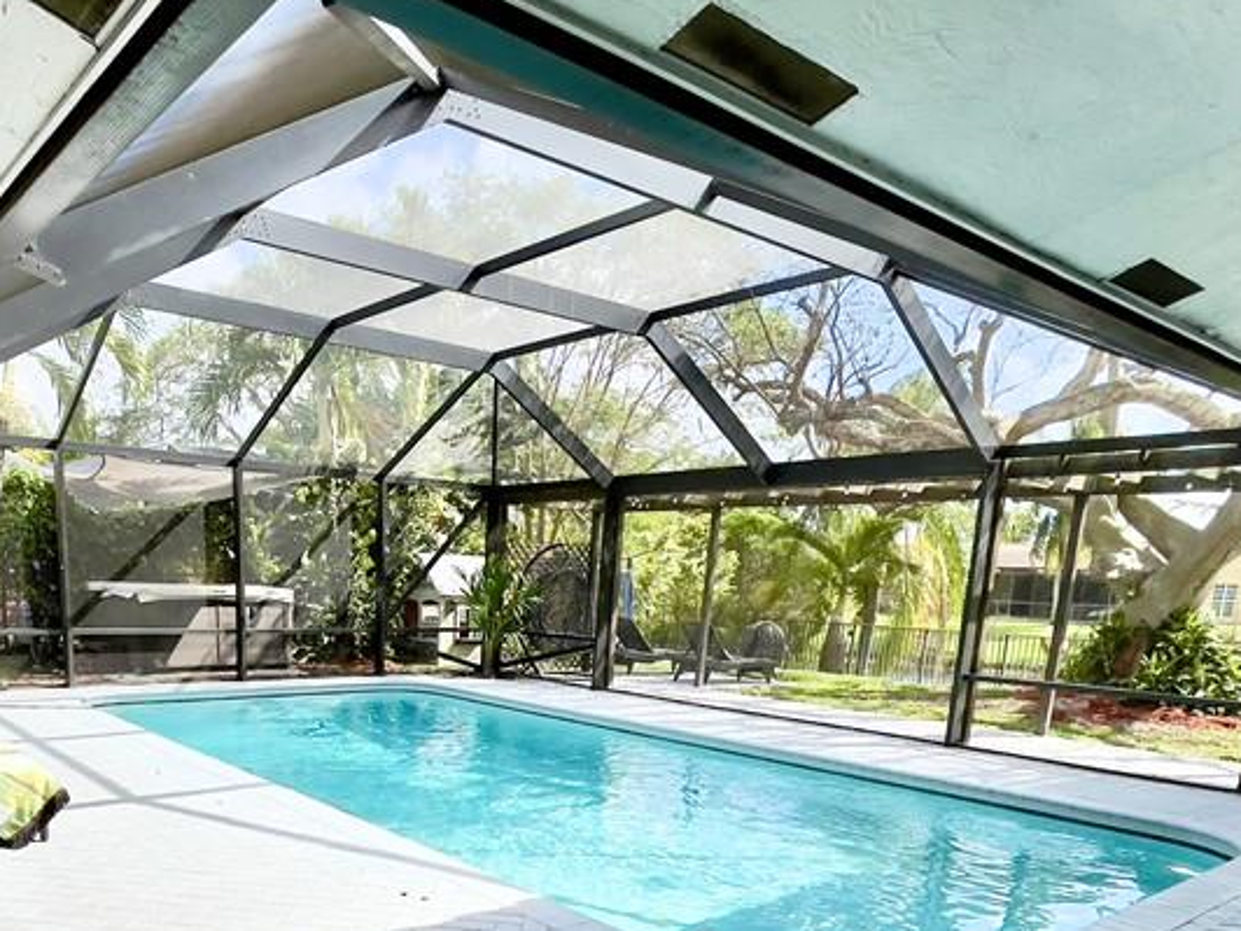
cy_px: 775
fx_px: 896
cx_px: 443
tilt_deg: -12.6
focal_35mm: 25
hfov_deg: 68.0
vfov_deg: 50.7
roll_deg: -2.0
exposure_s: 1/494
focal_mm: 1.54
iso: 25
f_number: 2.4
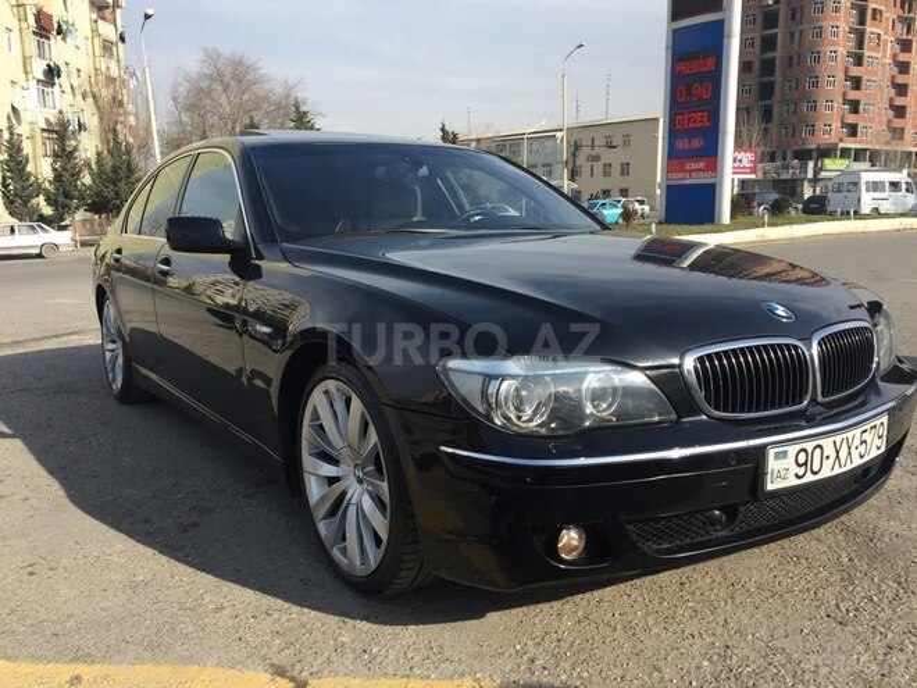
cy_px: 344
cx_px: 458
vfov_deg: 48.2
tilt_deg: -10.7
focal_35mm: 29
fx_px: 768
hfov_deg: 61.7
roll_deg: +0.5
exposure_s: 1/1522
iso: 32
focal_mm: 4.15
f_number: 2.2
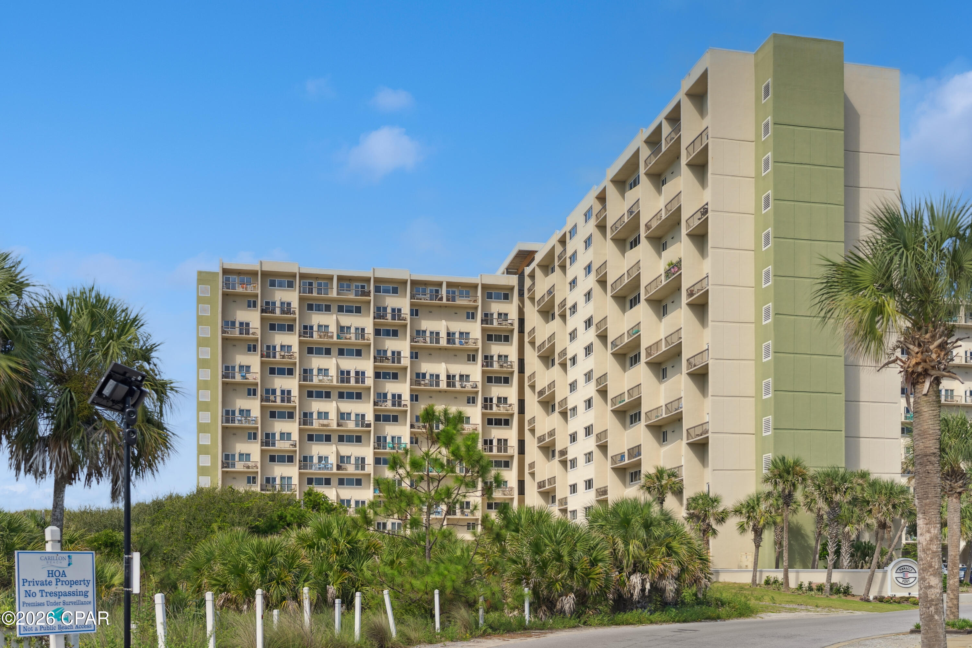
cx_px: 486
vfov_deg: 36.9
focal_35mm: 36
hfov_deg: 53.1
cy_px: 324
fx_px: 972
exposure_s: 1/1600
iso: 100
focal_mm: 36
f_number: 2.8
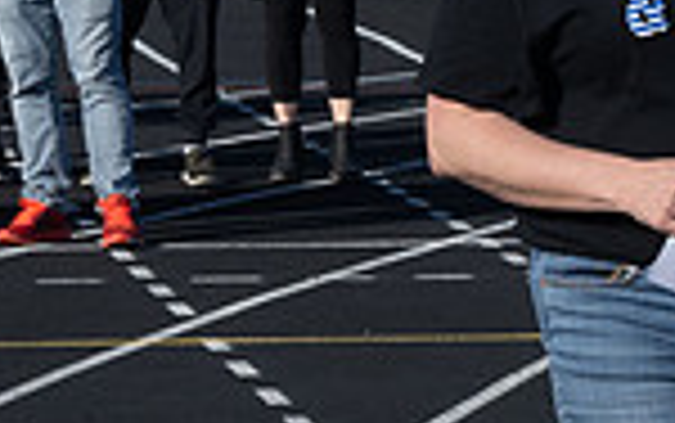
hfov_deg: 6.0
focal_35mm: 347
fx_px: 6388
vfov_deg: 3.8
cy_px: -6
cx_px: 959
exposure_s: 1/400
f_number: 8
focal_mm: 36
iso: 100
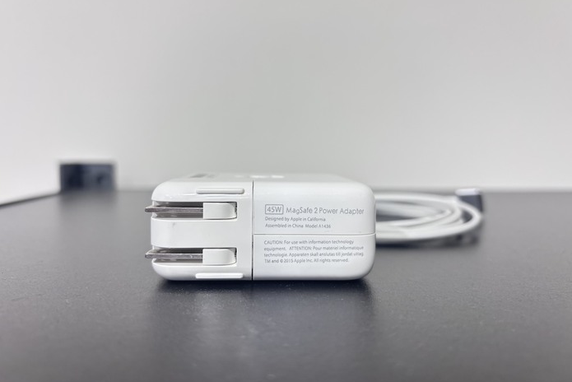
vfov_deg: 46.4
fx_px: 445
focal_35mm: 28
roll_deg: -1.0
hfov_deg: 65.4
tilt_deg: -2.7
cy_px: 180
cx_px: 282
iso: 125
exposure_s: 1/60
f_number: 1.6
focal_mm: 5.96
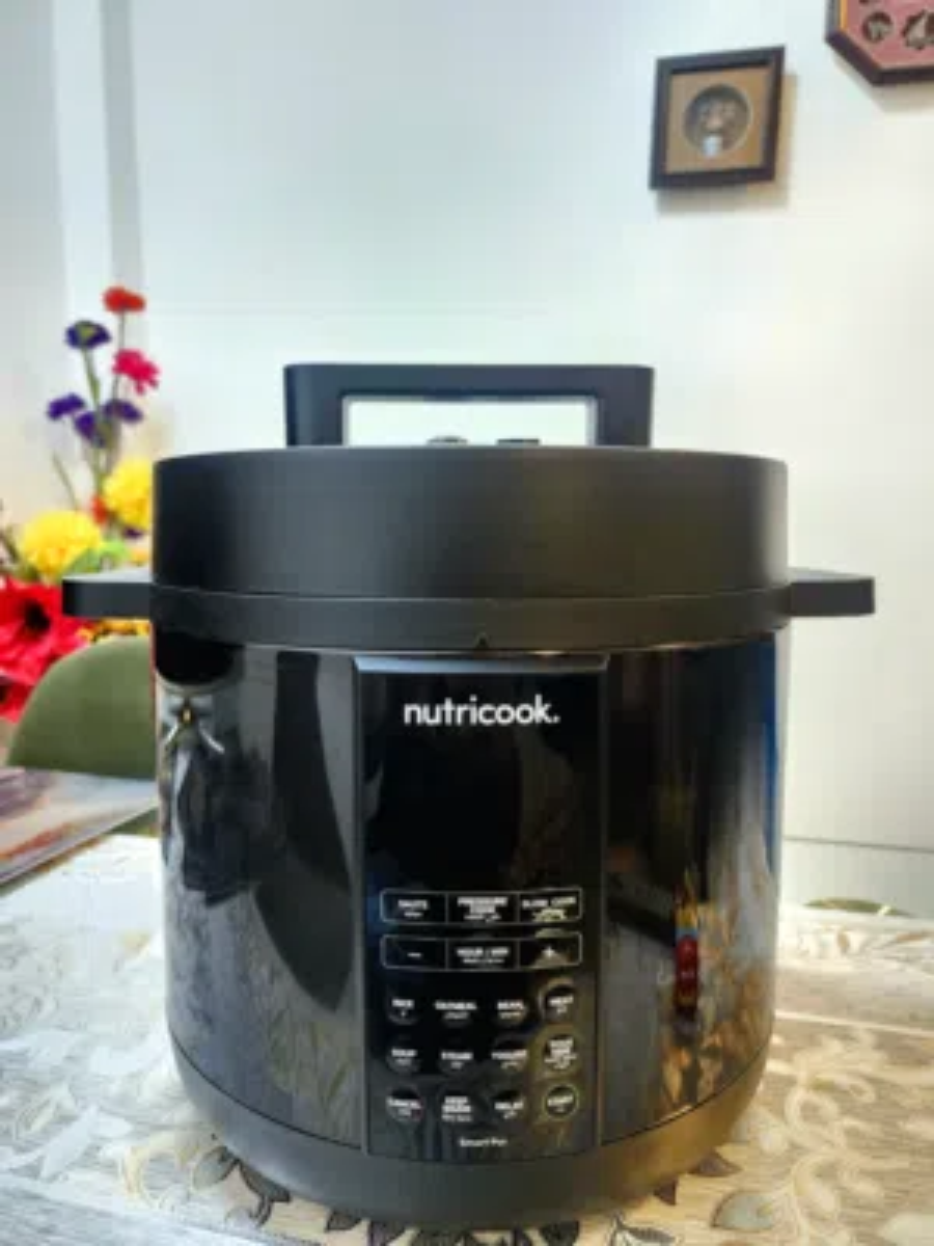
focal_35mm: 23
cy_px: 623
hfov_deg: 58.9
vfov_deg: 73.9
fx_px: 827
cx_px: 467
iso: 640
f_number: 1.8
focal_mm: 6.4
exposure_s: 1/60.2
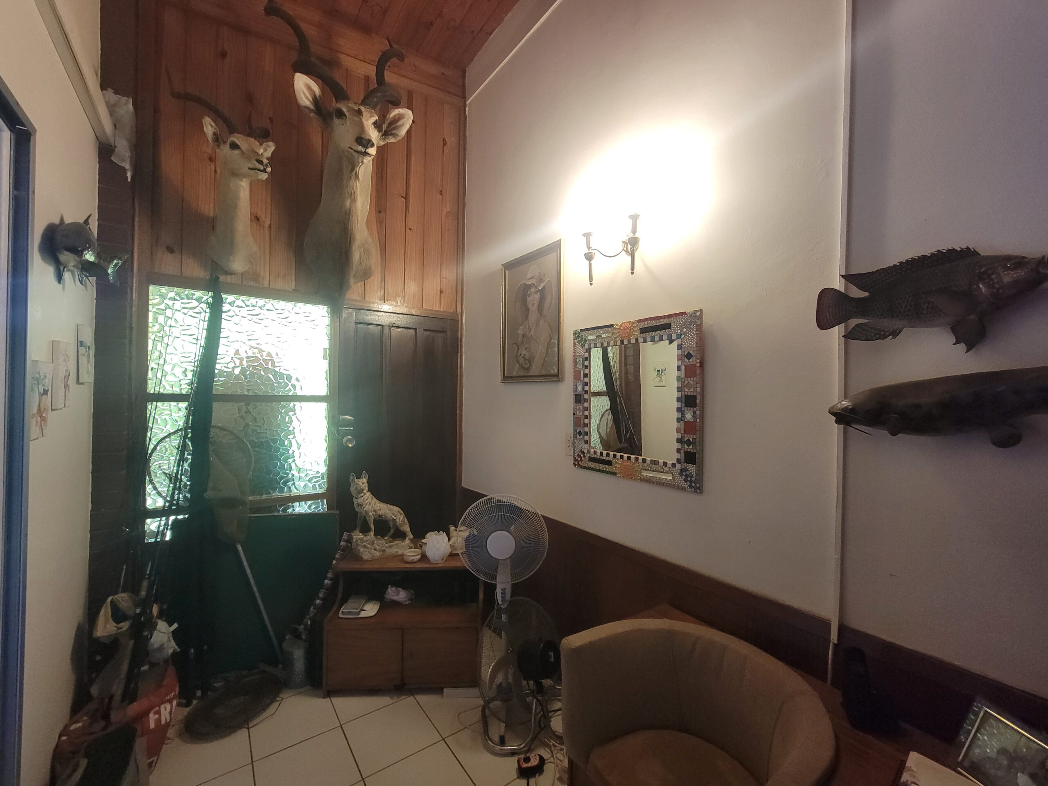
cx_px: 524
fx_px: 394
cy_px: 393
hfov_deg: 106.2
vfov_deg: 89.9
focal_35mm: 13
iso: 500
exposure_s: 1/33
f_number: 2.2
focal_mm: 2.2
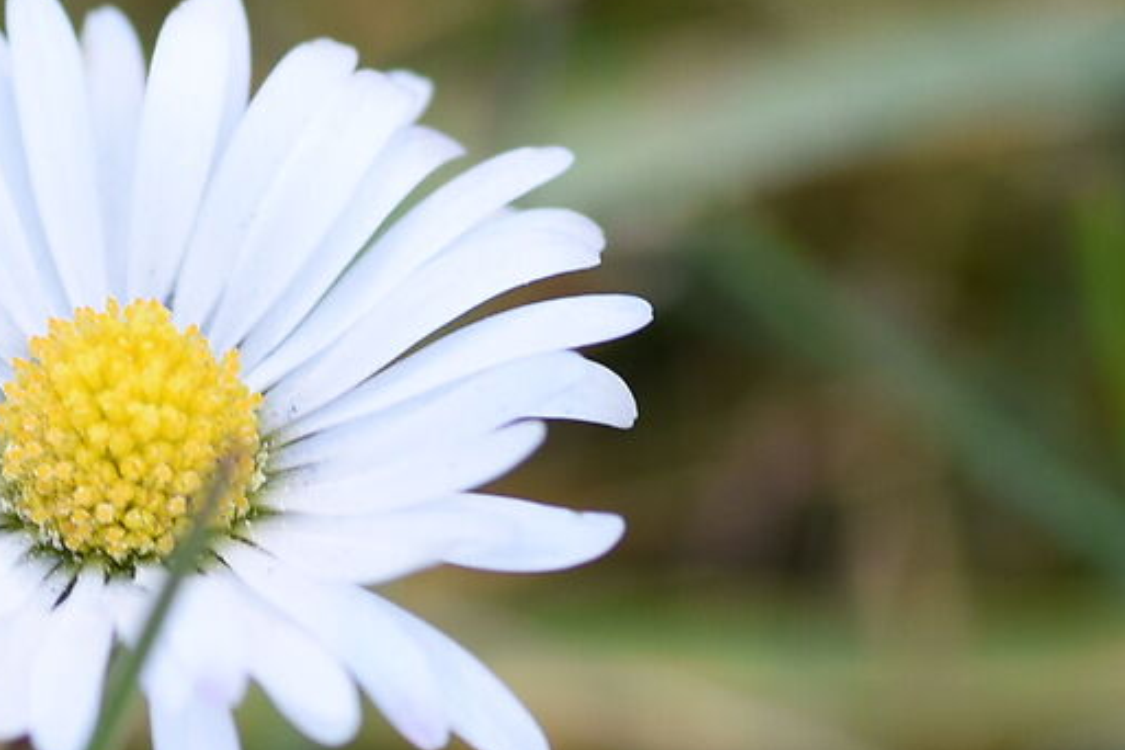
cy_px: 570
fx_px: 14624
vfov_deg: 2.9
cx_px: 180
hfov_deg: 4.4
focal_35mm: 468
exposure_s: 1/250
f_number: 7.1
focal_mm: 100
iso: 400
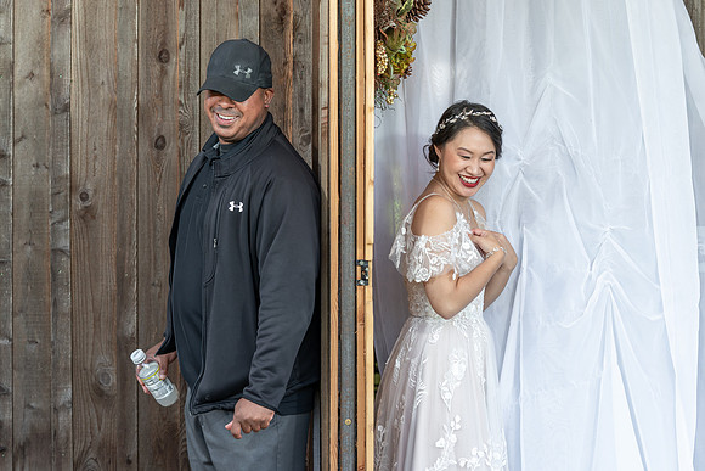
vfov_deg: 15.3
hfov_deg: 22.8
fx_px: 1748
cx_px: 375
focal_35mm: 89
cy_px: 246
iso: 250
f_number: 4
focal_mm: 83
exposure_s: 1/200
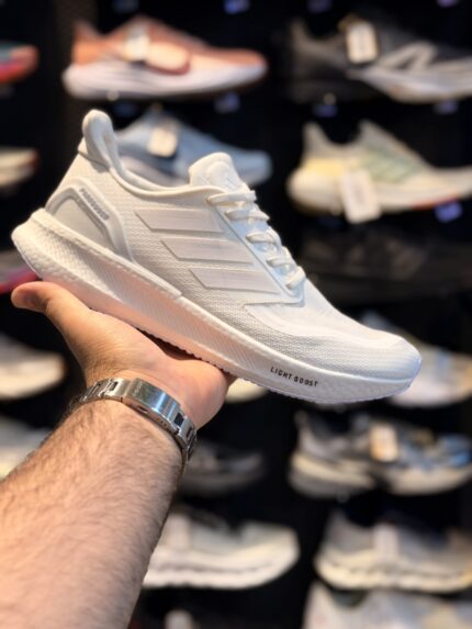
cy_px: 314
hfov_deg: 30.3
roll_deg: +0.9
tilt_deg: -11.9
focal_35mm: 48
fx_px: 872
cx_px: 236
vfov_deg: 39.6
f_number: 1.78
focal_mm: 6.76
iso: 50
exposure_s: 1/121
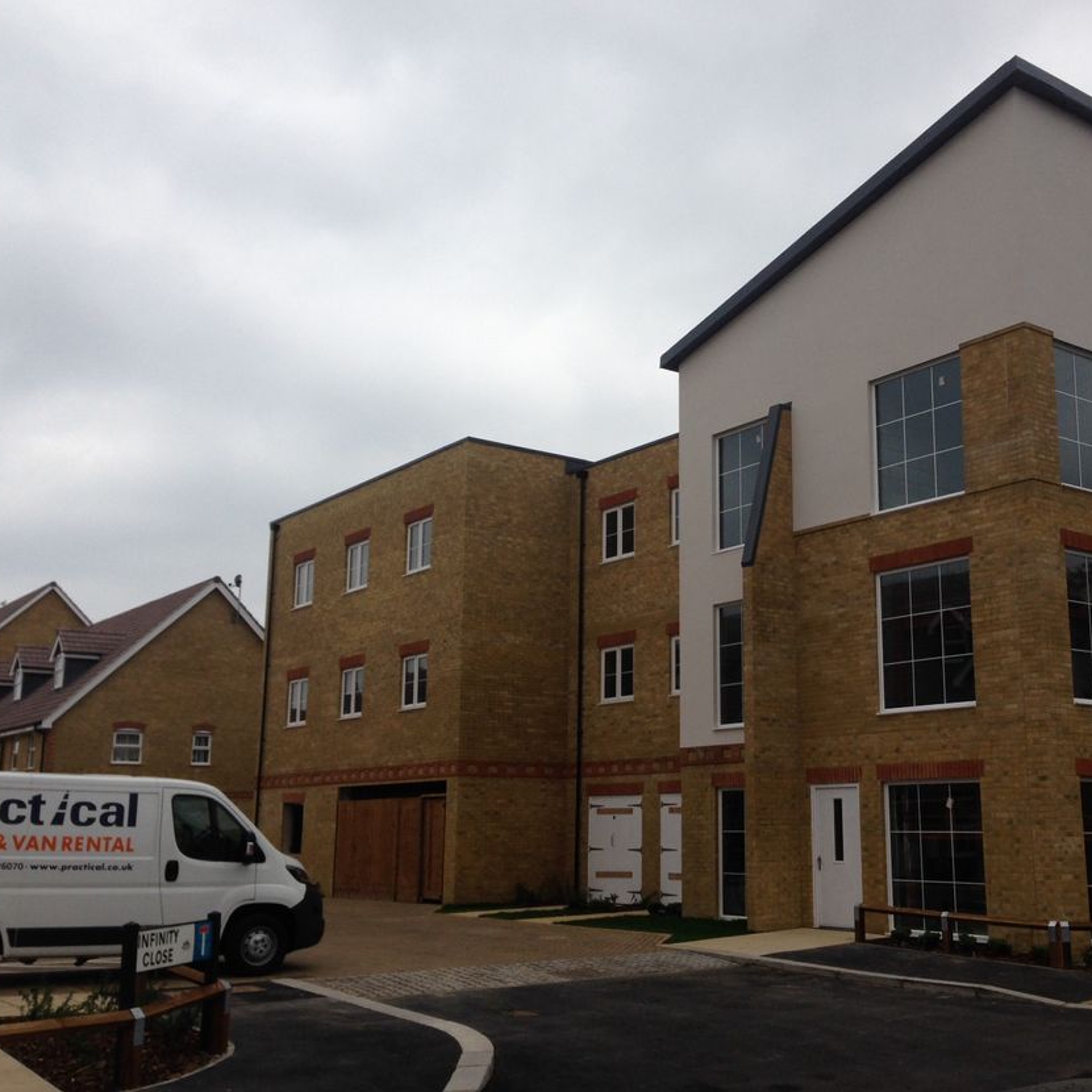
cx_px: 691
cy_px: 547
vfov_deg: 42.8
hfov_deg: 42.5
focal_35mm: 39
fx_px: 1392
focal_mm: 4.12
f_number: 2.4
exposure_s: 1/340
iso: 50
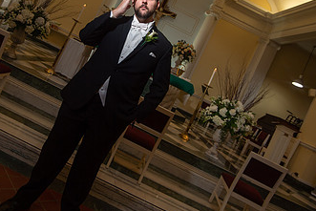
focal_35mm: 28
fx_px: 246
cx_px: 134
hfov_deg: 65.1
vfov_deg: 45.1
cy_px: 57
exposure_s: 1/125
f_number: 4
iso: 200
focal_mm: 16
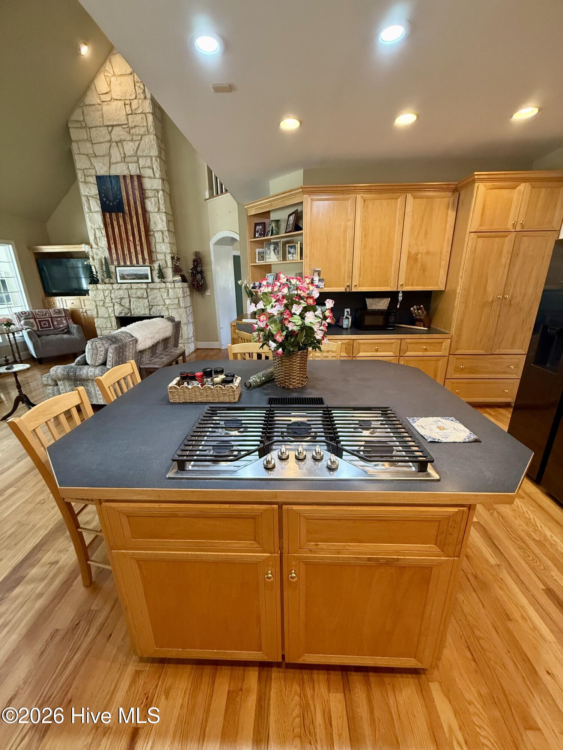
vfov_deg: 102.1
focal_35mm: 14
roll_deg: +0.6
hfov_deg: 85.7
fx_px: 304
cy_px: 375
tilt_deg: -17.9
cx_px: 282
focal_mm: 2.22
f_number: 2.2
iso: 500
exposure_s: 1/120
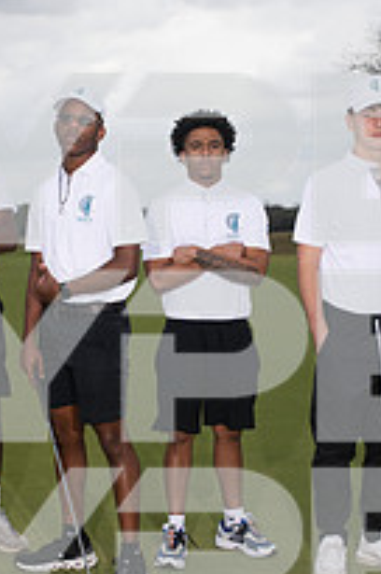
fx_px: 1226
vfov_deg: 26.3
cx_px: 90
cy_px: 358
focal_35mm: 77
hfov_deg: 17.5
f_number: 6.3
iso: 100
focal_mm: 35
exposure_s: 1/320
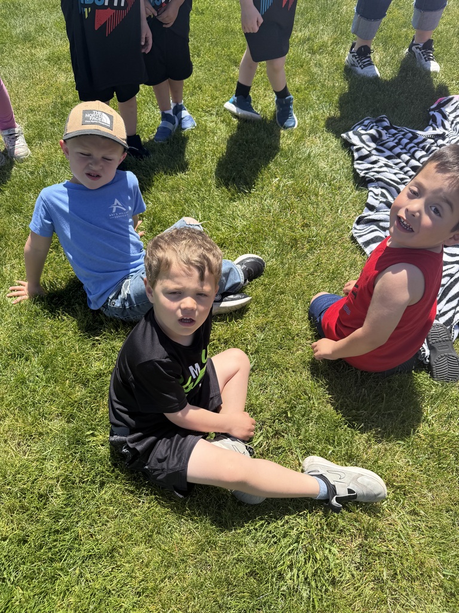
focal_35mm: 24
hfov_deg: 56.8
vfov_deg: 71.6
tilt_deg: -50.6
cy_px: 306
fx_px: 424
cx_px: 230
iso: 80
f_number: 1.78
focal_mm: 6.76
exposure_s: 1/2445
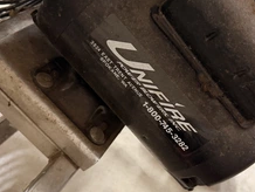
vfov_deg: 32.9
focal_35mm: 44
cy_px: 108
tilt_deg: -36.3
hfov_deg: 42.4
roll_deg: -26.8
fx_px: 324
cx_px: 168
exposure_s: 1/40
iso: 640
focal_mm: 6.76
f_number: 1.78
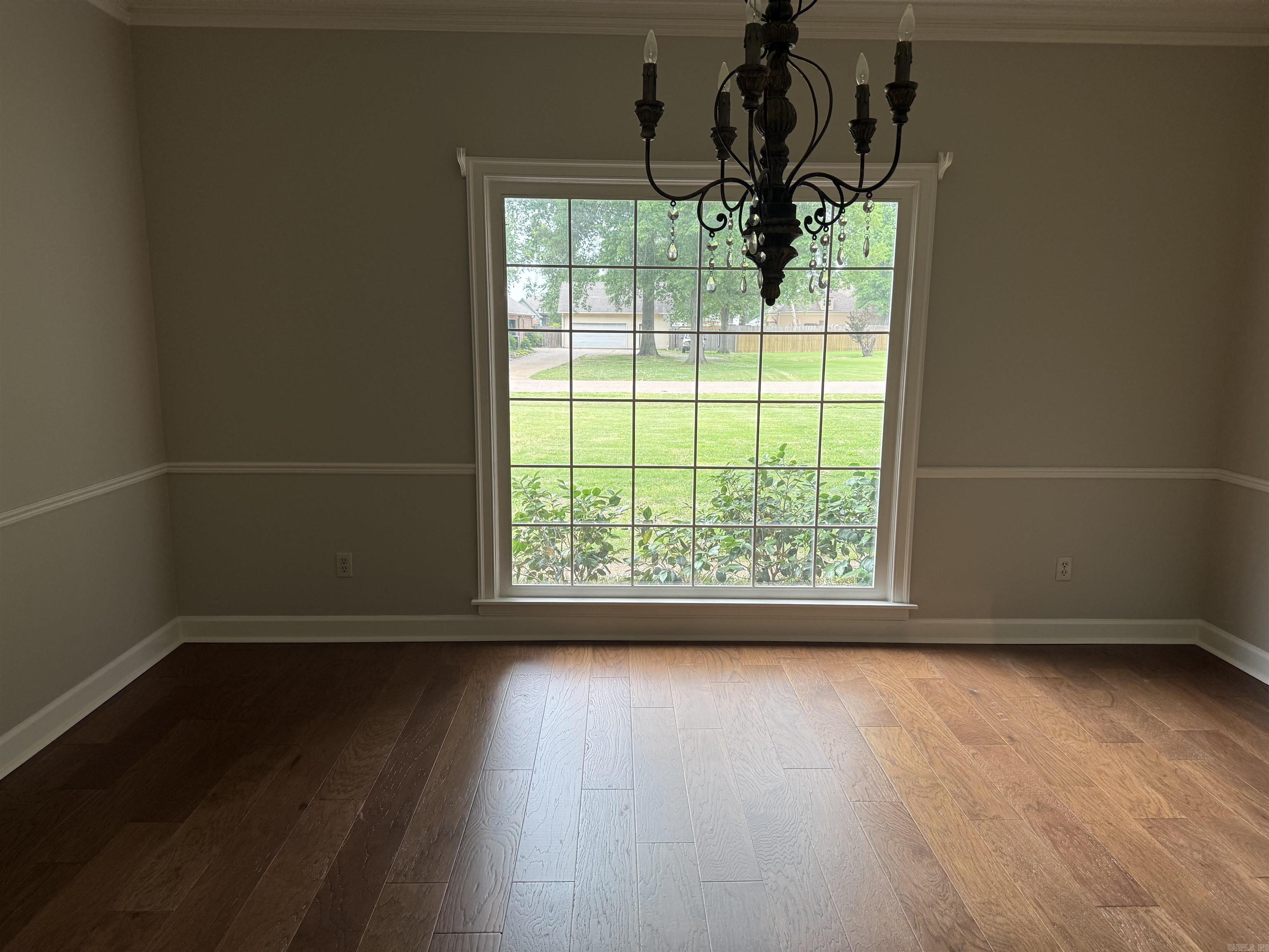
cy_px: 476
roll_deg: -0.6
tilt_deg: -8.8
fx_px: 880
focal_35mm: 24
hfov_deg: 71.6
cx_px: 634
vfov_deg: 56.8
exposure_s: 1/121
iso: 125
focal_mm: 6.76
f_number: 1.78
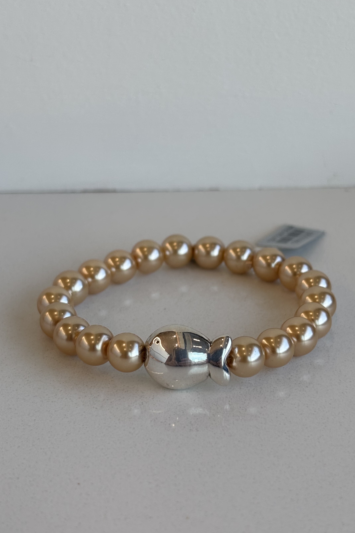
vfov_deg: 29.6
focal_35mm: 68
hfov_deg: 20.0
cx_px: 195
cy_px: 283
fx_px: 1006
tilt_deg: -26.7
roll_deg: -0.6
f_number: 1.6
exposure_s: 1/248
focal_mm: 5.96
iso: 32
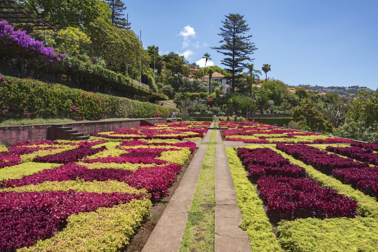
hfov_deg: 69.3
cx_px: 202
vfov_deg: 49.6
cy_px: 121
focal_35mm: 26
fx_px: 273
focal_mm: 24
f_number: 7.1
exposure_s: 1/500
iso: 160
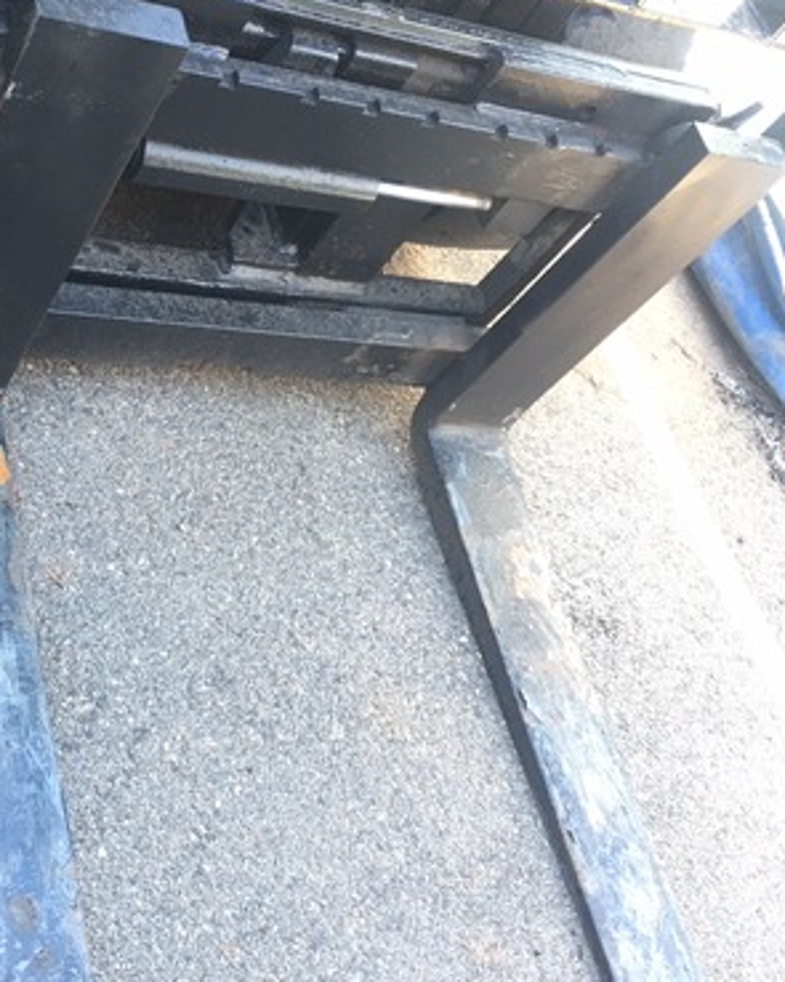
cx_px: 221
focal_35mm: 46
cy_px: 527
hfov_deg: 32.3
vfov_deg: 40.3
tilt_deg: -48.6
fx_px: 1336
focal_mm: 4.15
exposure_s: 1/17
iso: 32
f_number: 2.2
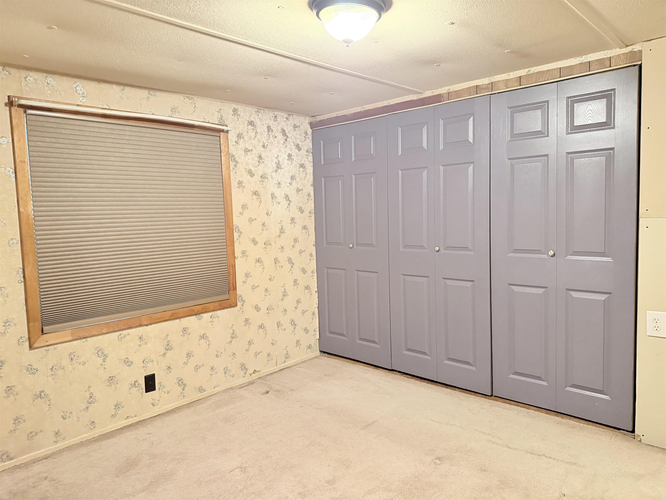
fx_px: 462
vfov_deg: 56.8
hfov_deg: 71.6
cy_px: 250
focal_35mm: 24
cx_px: 333
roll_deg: +2.8
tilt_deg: -4.5
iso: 640
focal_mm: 6.76
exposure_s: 1/60
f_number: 1.78
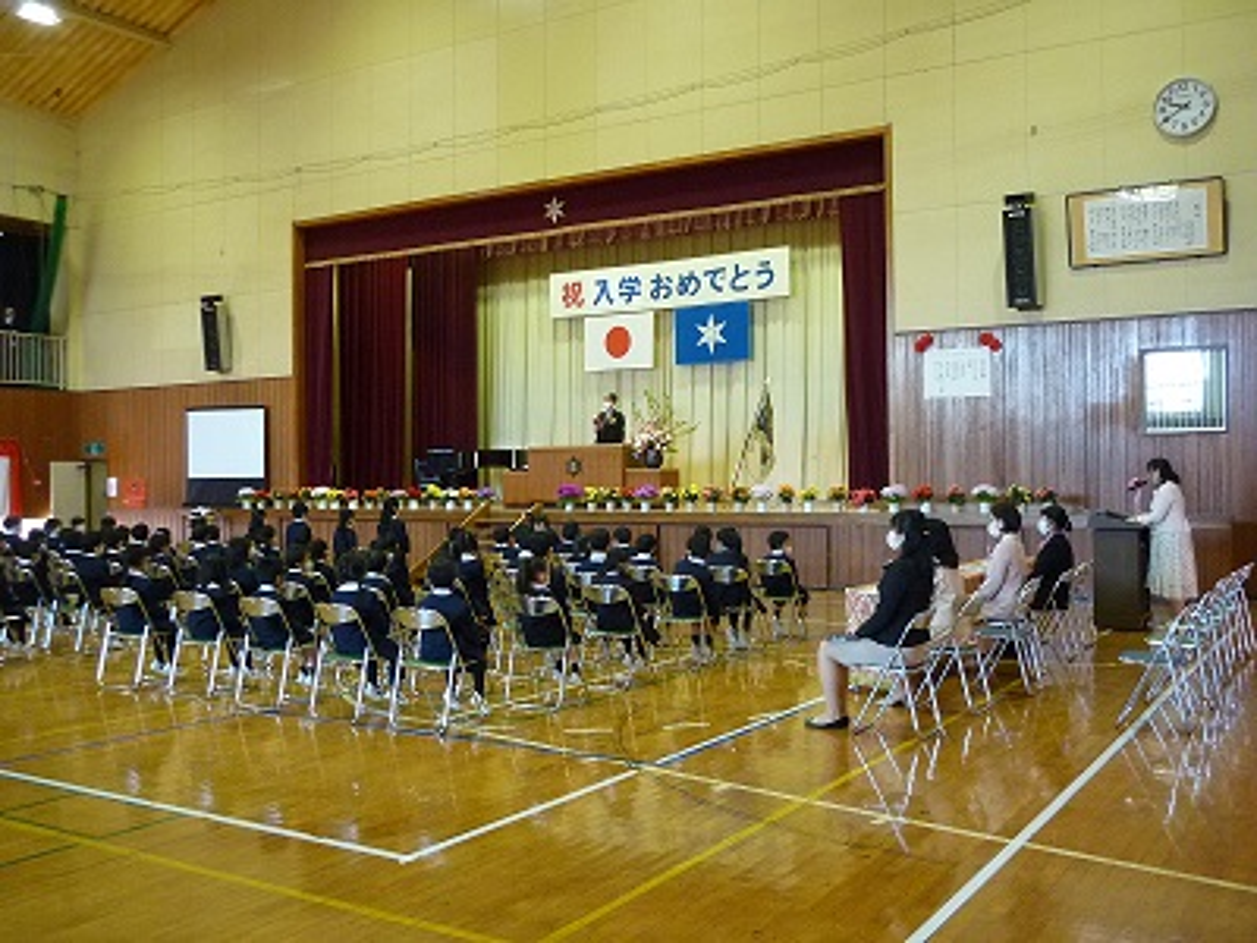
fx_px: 1198
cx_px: 628
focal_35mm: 33
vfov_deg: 42.9
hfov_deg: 55.4
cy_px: 472
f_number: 2.8
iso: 320
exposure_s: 1/30
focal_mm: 5.5
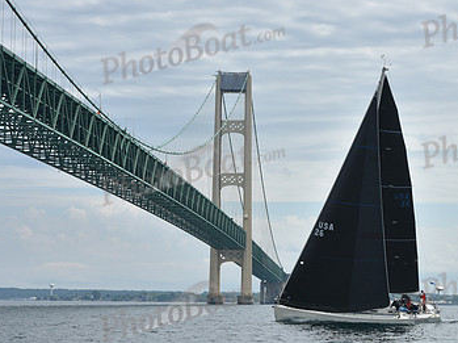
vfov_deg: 13.2
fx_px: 1480
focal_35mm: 112
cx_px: 354
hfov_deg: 17.5
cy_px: 221
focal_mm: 70
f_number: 10
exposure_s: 1/800
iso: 250
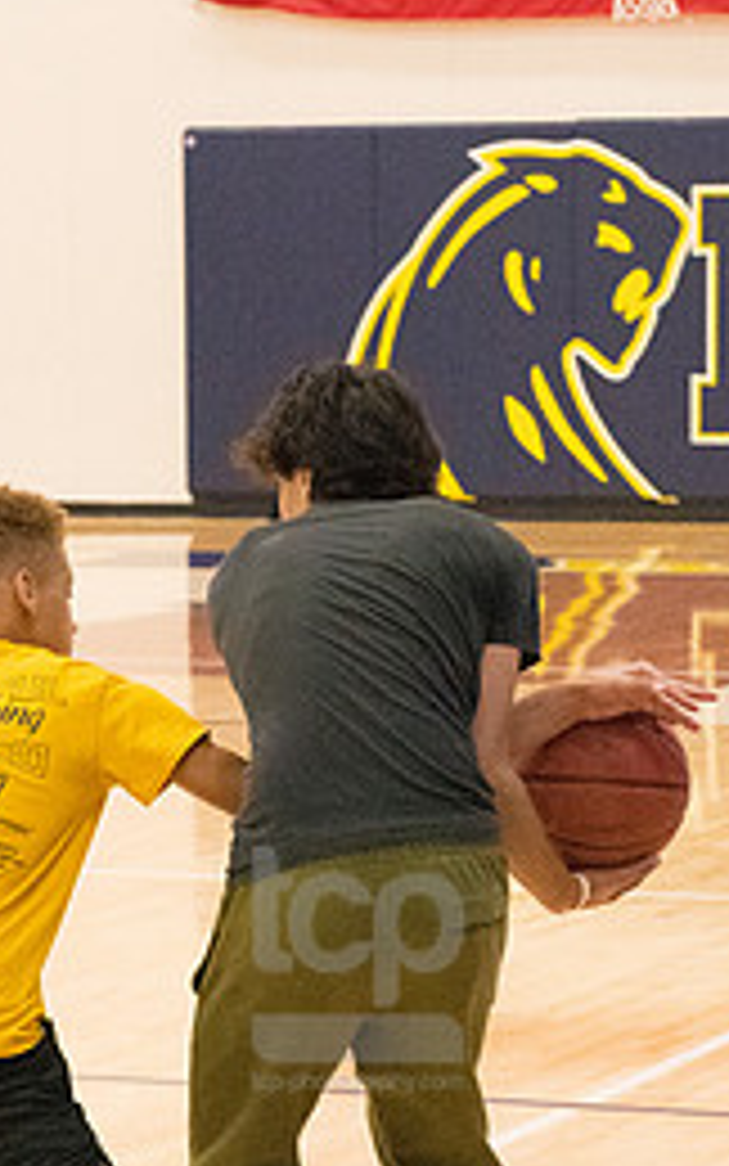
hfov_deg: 8.3
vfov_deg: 13.1
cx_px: 358
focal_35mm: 159
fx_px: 5052
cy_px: 968
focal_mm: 60
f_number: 5.6
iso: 10000
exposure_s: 1/400
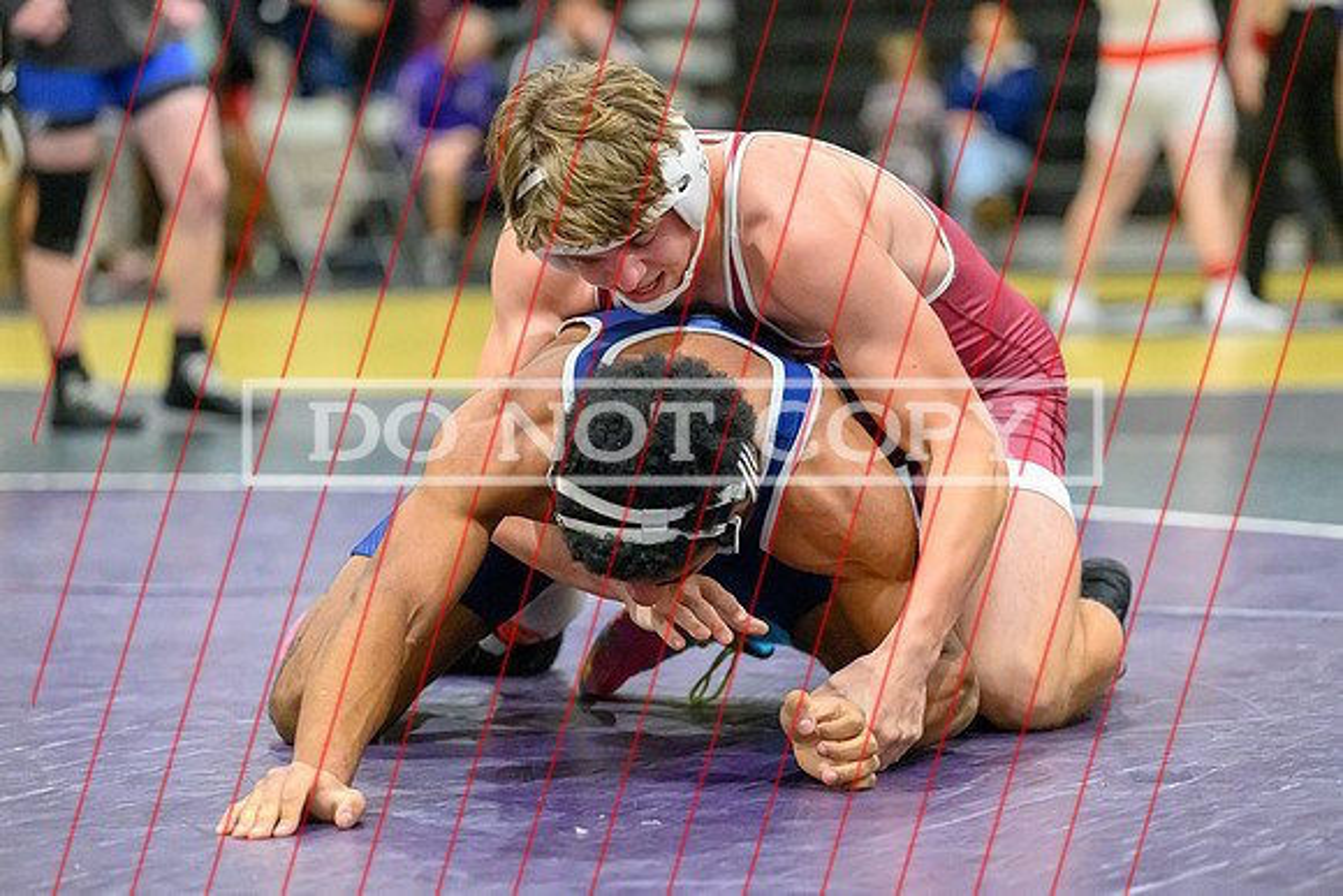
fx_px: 5340
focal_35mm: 143
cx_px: 644
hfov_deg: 14.3
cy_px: 444
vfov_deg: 9.6
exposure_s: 1/800
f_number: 2.8
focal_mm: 120
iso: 20000
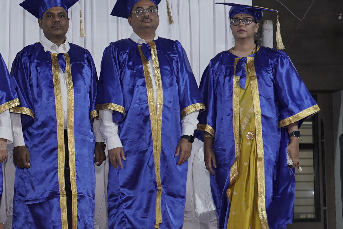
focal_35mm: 126
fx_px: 1200
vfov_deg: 10.9
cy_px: 140
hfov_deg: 14.8
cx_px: -205
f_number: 2.8
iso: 125
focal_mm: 35
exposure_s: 1/50
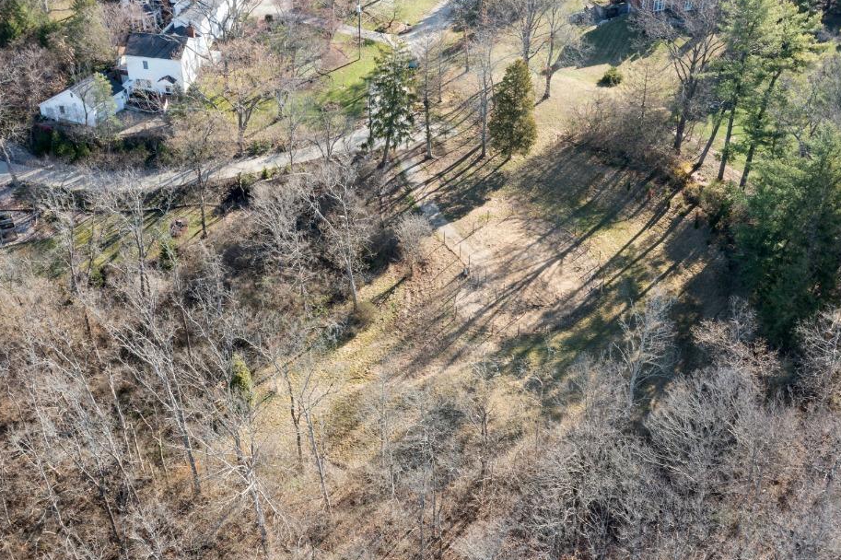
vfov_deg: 29.2
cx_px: 422
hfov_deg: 42.8
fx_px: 1074
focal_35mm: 46
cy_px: 306
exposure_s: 1/40
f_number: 8
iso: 100
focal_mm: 10.3
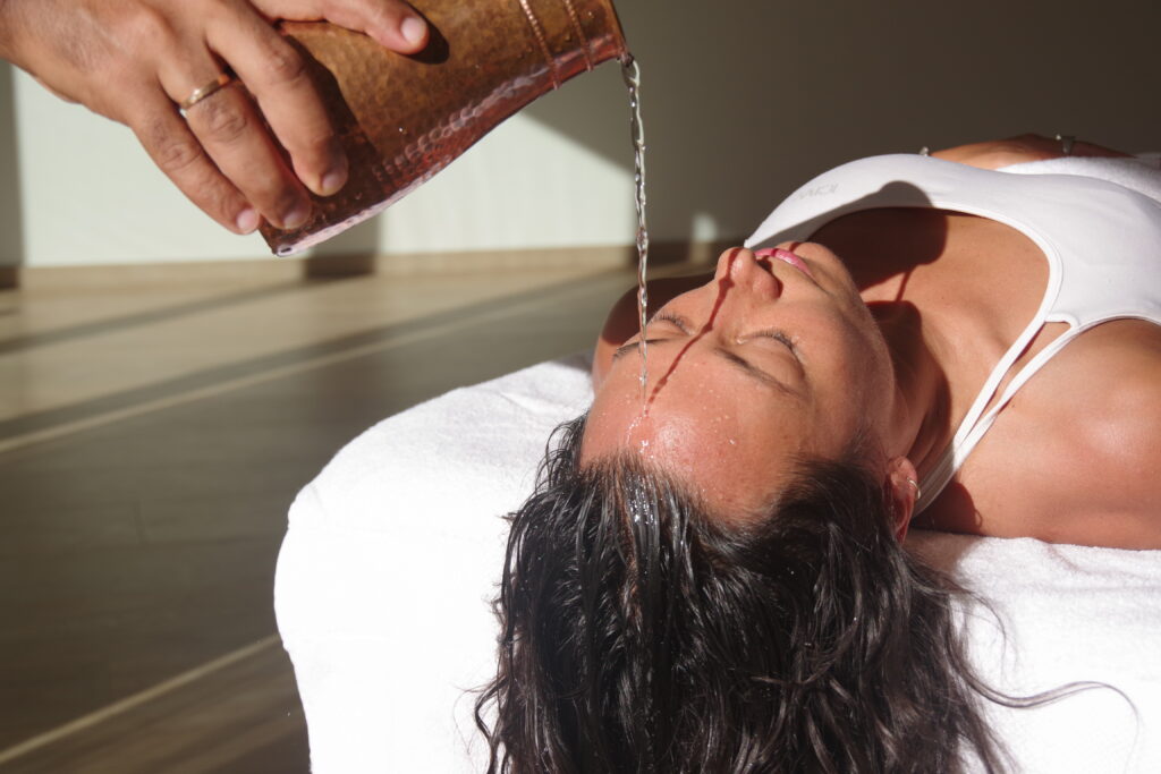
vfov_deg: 22.6
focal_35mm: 60
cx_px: 580
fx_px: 1935
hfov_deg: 33.4
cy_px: 387
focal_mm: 40
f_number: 6.3
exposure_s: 1/800
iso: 200
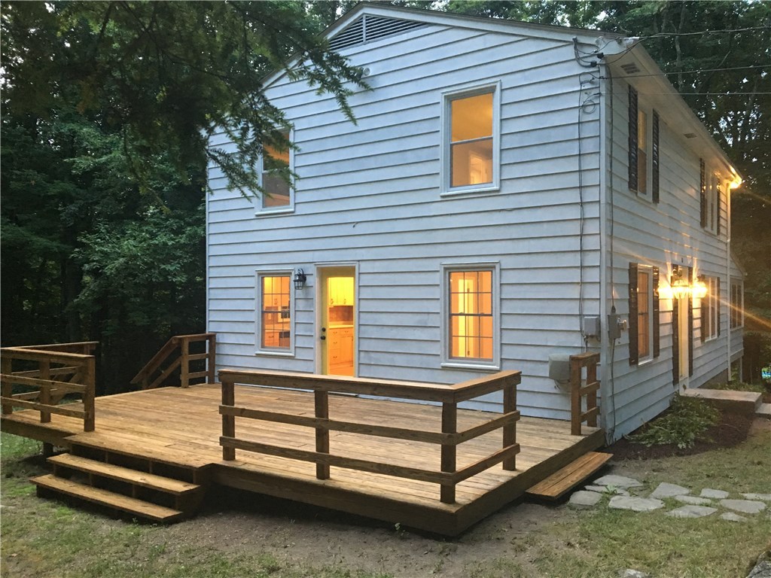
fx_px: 646
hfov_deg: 61.7
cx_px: 386
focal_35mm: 29
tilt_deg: +0.8
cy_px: 289
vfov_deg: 48.2
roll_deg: -0.5
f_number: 2.2
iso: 200
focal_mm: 4.15
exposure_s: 1/20
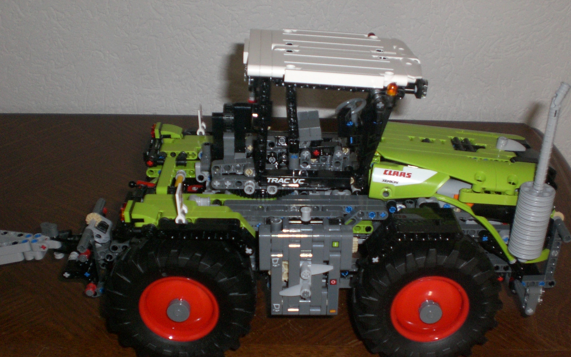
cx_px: 308
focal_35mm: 45
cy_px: 237
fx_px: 700
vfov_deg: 28.4
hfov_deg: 44.3
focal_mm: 6.3
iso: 200
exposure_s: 1/30
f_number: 3.1
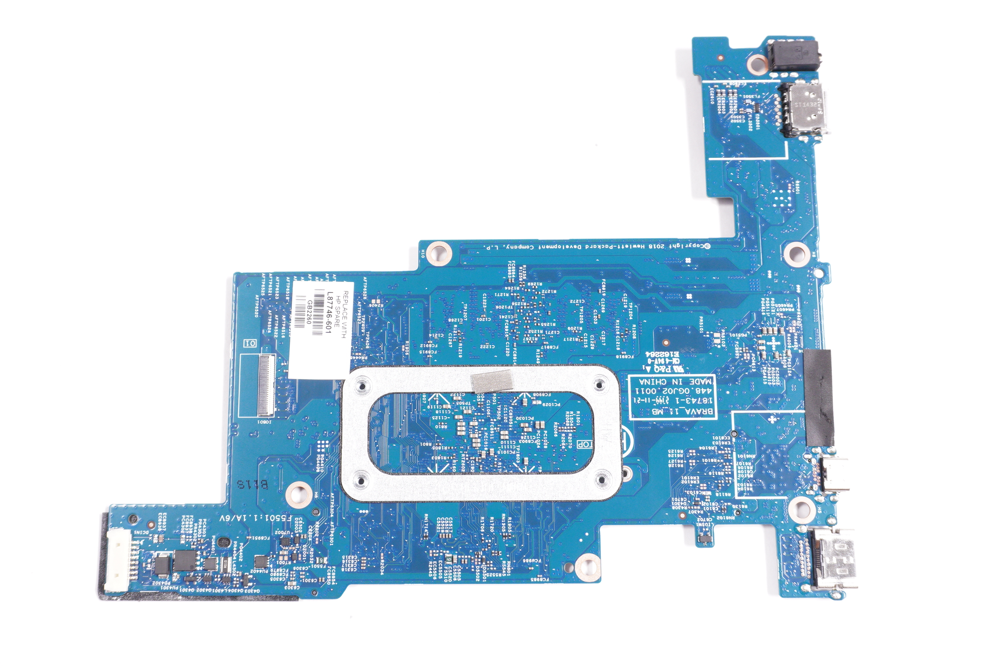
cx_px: 466
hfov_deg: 49.6
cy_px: 324
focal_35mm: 39
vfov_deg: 34.1
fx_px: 1088
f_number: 5.6
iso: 800
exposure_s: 1/160
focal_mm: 22
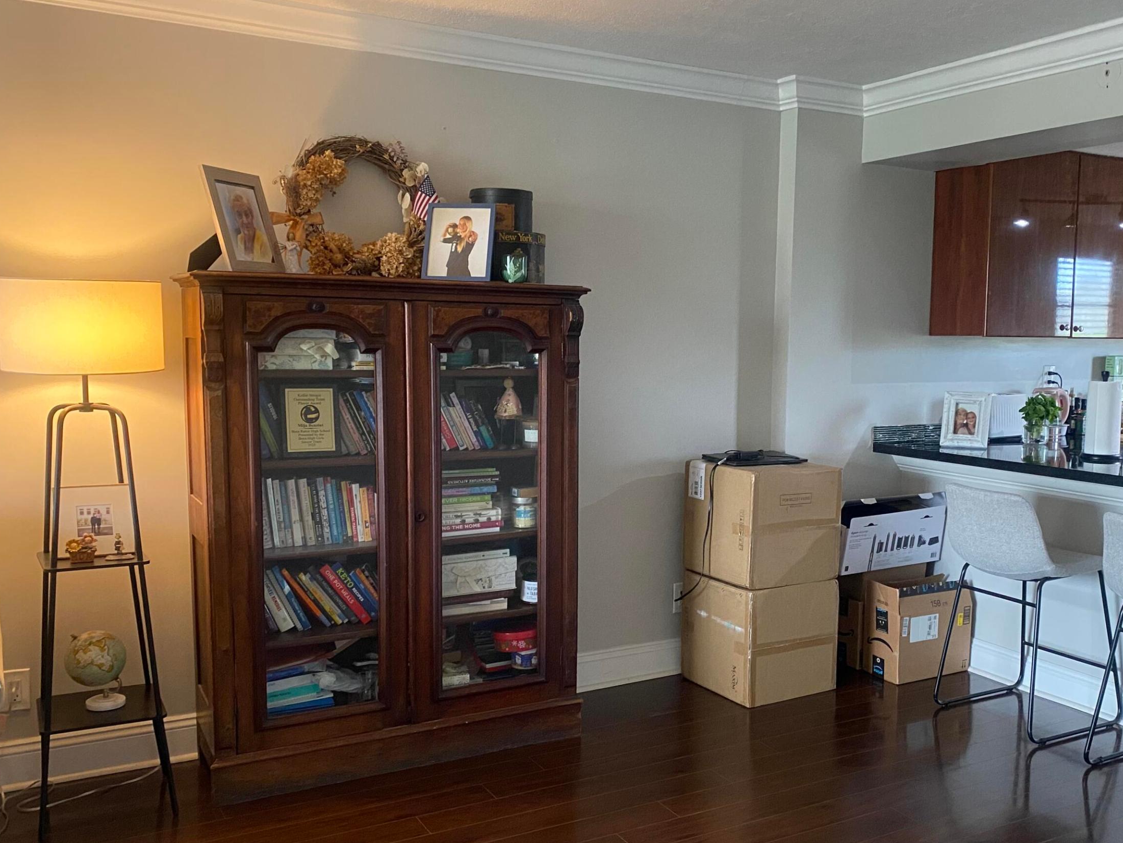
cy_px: 453
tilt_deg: -6.4
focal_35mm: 34
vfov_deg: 41.8
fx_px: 1103
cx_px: 678
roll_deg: -1.5
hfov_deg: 53.5
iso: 400
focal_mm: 4.25
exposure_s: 1/60
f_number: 1.8
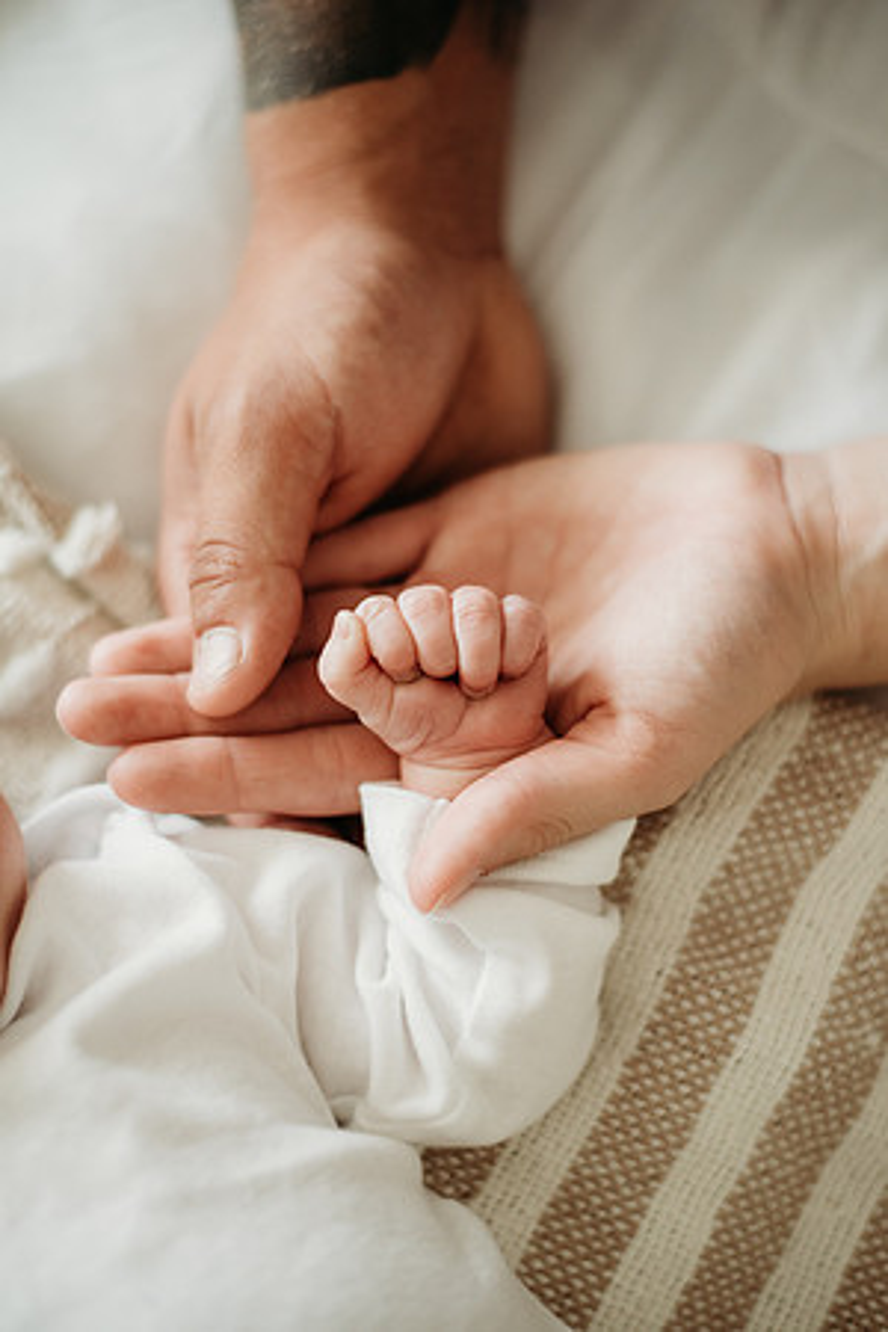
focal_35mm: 50
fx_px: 1850
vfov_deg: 39.6
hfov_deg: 27.0
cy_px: 666
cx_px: 444
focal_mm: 50
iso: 800
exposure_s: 1/250
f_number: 2
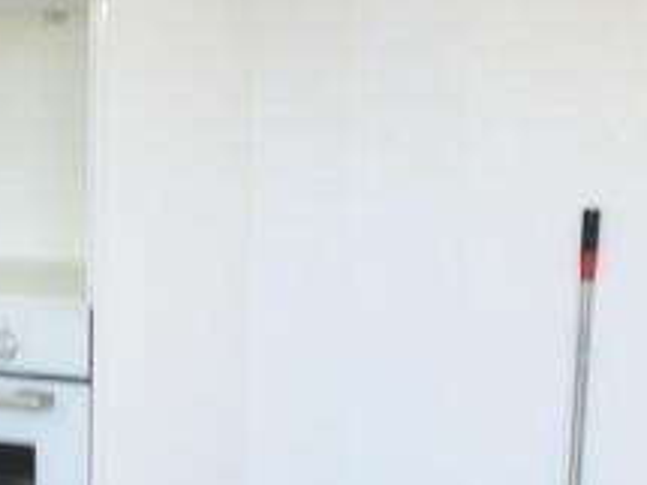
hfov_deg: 21.8
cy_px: 342
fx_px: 1644
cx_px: 71
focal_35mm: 88
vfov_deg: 16.7
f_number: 5.6
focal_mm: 20
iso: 100
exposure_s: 1/10
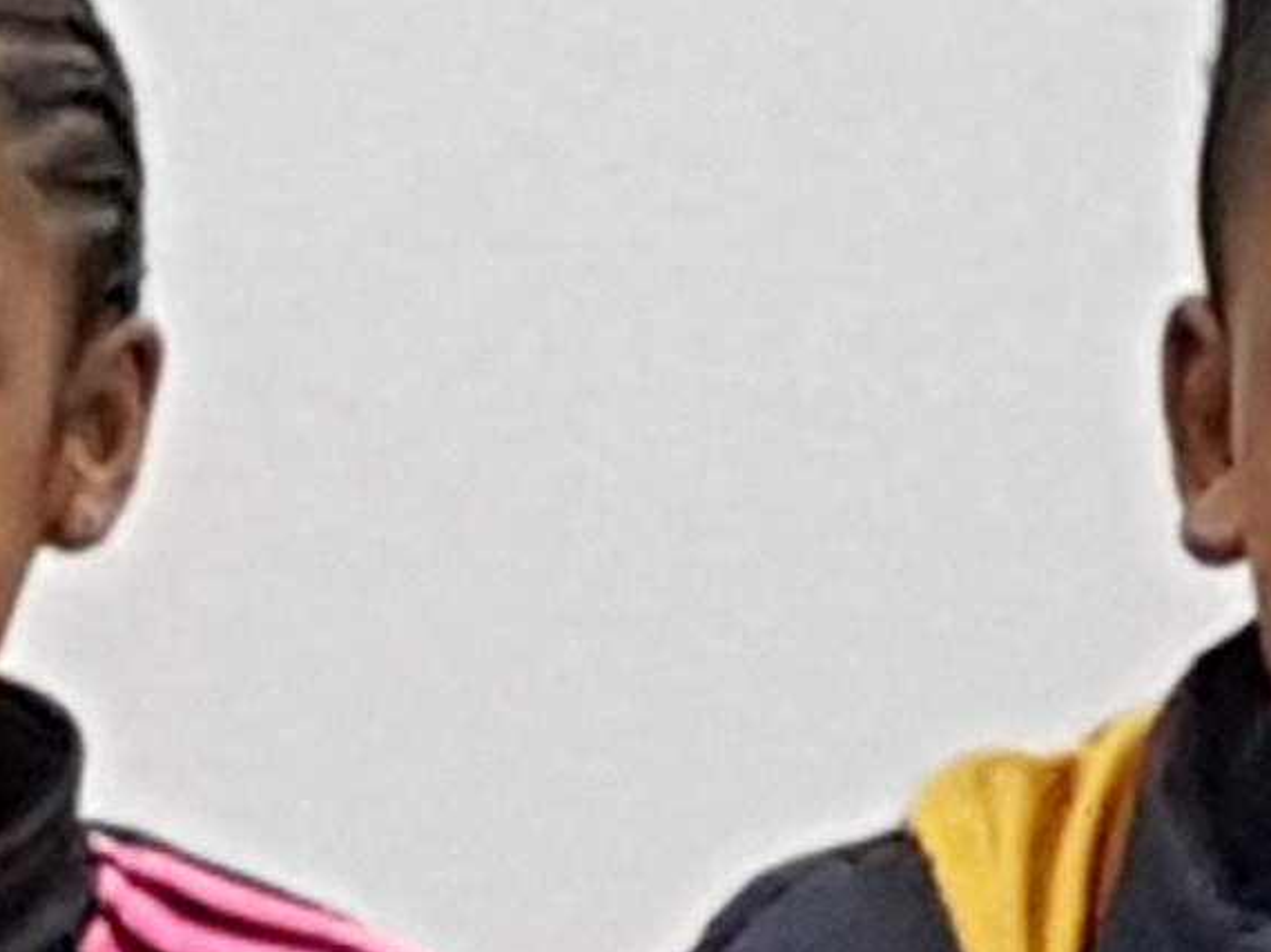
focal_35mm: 184
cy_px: 2120
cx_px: -1505
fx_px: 6753
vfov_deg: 7.6
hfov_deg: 9.8
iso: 160
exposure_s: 1/25
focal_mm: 4.2
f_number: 1.7
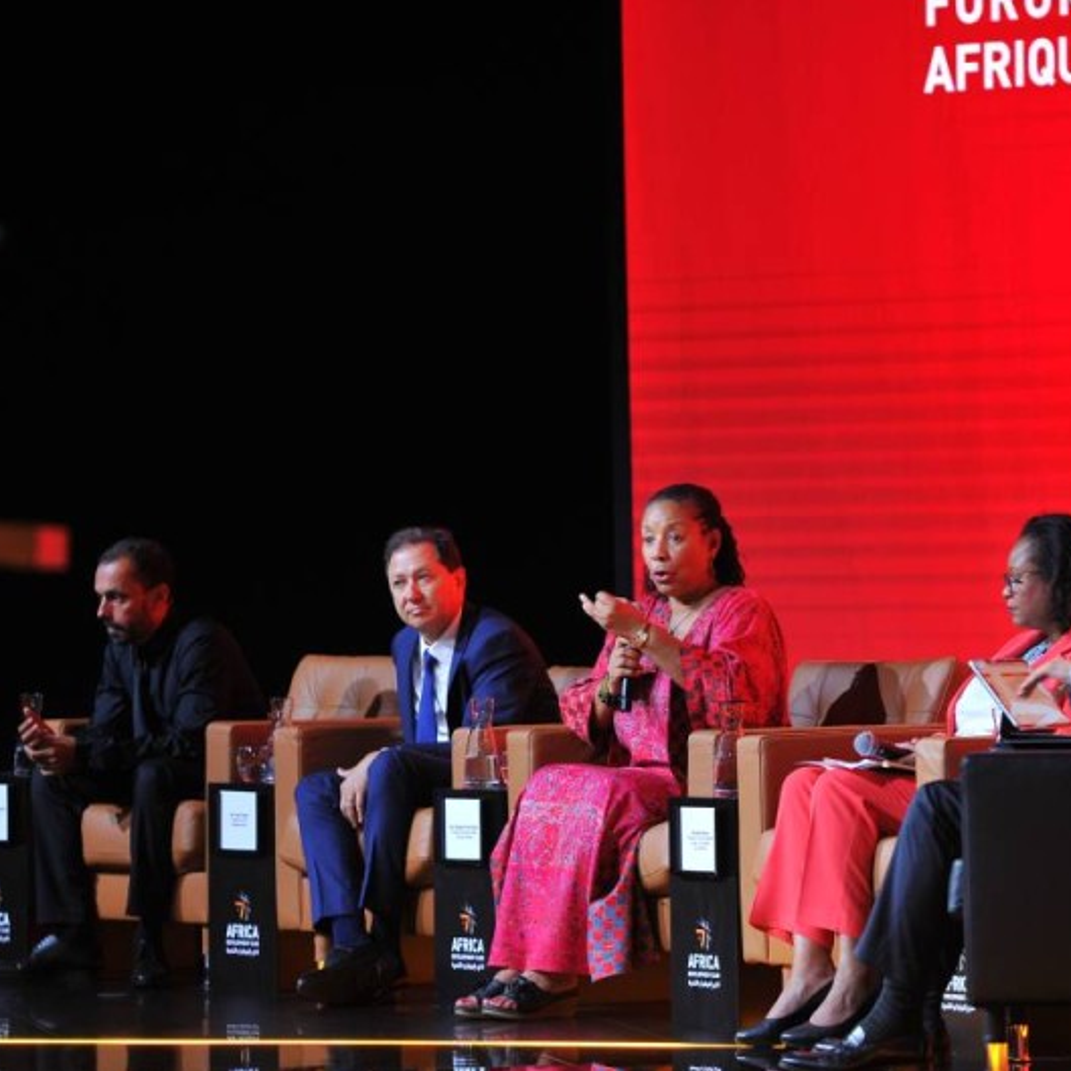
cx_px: 713
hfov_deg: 6.8
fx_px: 8996
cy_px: 537
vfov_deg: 6.8
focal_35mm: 257
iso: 1250
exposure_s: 1/100
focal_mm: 200
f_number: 3.5
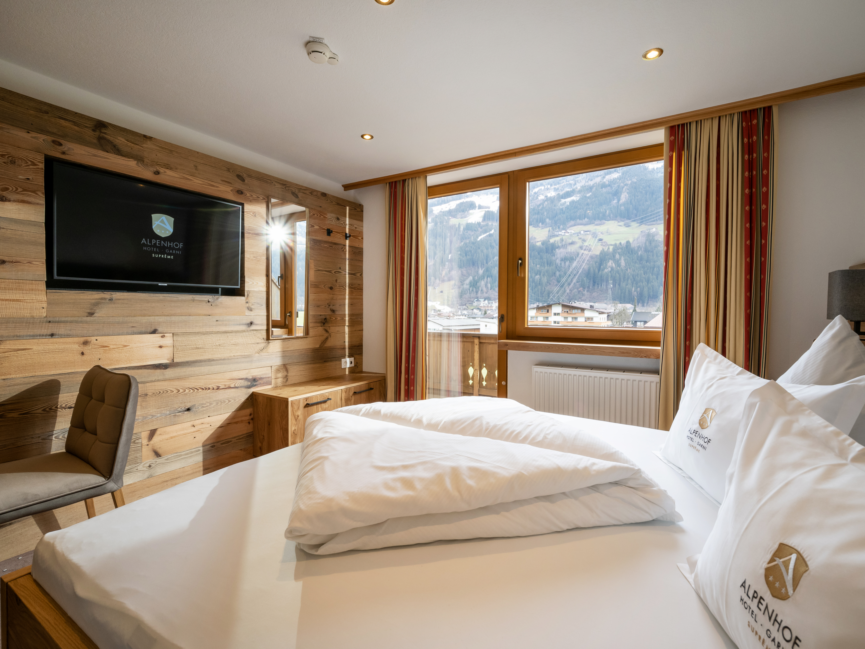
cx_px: 432
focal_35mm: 16
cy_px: 324
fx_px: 400
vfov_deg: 78.1
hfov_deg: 94.5
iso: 250
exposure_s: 1/25
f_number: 7.1
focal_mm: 8
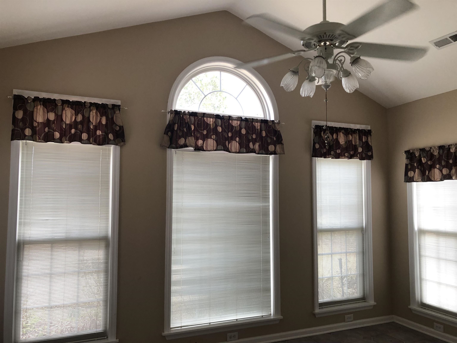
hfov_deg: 63.4
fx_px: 370
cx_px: 228
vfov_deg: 49.7
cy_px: 172
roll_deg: +0.2
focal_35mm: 28
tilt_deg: +4.5
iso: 20
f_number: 1.8
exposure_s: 1/30
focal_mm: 3.99
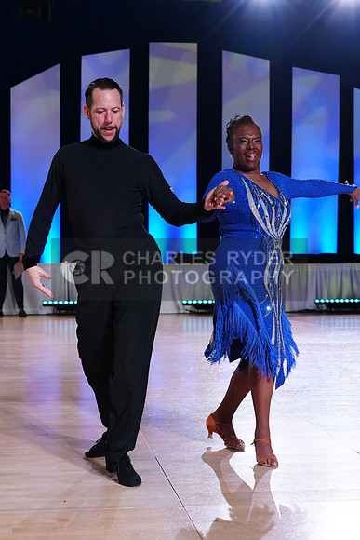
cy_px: 270
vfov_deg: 28.8
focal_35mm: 70
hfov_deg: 19.5
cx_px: 180
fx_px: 1049
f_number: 6.3
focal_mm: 70
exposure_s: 1/200
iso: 3200
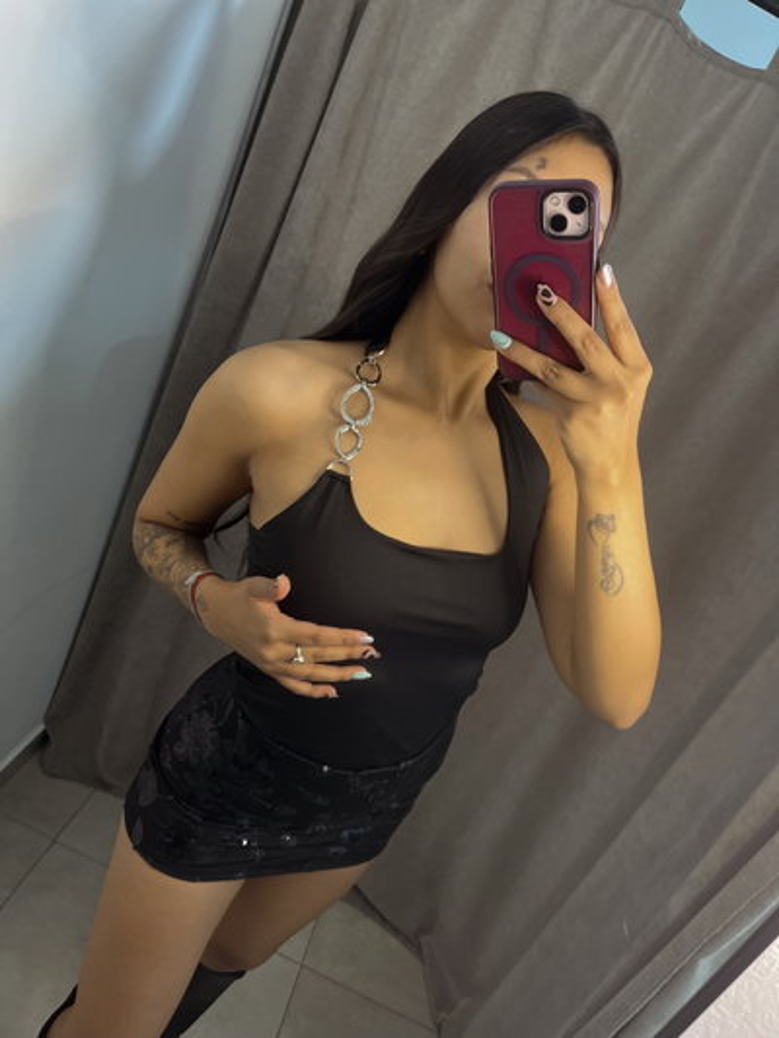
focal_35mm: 26
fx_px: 780
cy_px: 519
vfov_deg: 67.3
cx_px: 390
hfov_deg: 53.1
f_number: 1.6
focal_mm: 5.1
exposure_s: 1/50
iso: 500
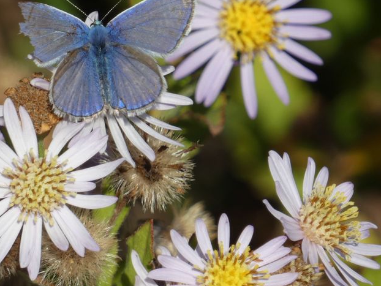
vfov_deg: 2.0
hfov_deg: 2.6
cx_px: 152
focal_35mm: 753
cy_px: 126
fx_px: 8291
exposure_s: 1/250
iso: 80
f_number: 5.6
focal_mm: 98.3
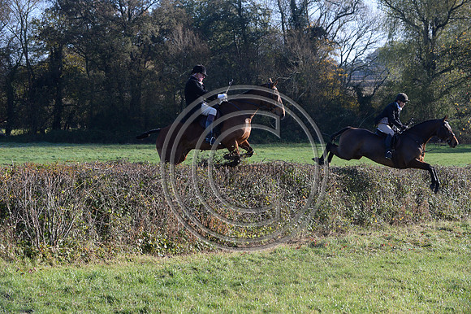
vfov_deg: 13.9
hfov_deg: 20.8
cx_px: 236
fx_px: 1281
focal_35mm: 98
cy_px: 157
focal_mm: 98
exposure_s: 1/1250
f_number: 6.3
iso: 1000
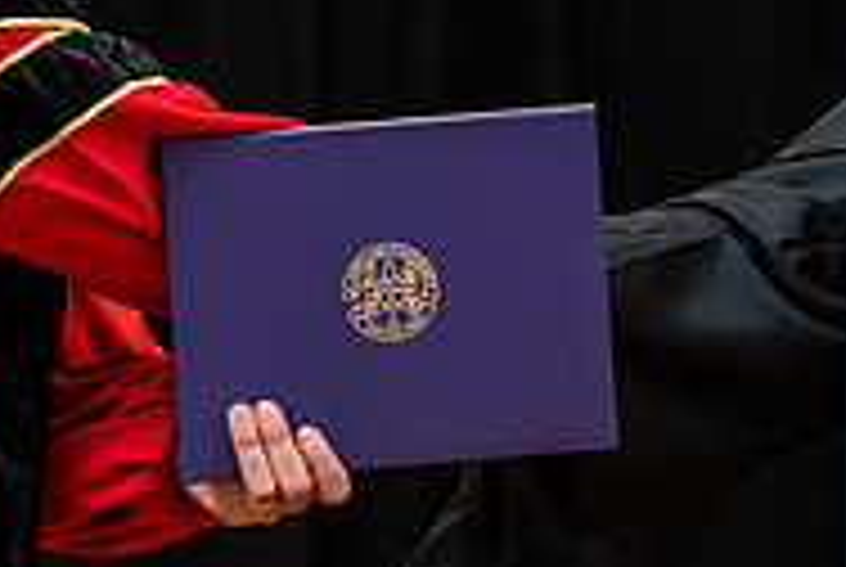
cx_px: 603
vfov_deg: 4.3
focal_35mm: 317
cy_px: -43
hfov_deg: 6.5
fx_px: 7461
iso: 1600
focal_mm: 103
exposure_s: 1/200
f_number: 3.5
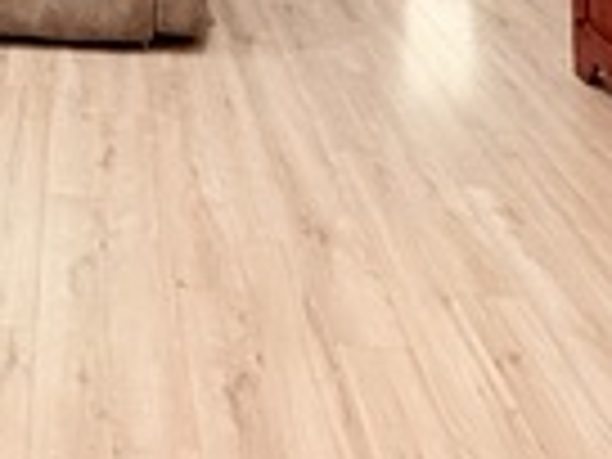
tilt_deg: +2.5
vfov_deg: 16.8
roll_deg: -0.2
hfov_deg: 27.4
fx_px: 1167
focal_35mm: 66
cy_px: -450
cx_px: -27
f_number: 2.2
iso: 640
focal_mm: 2.22
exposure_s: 1/60
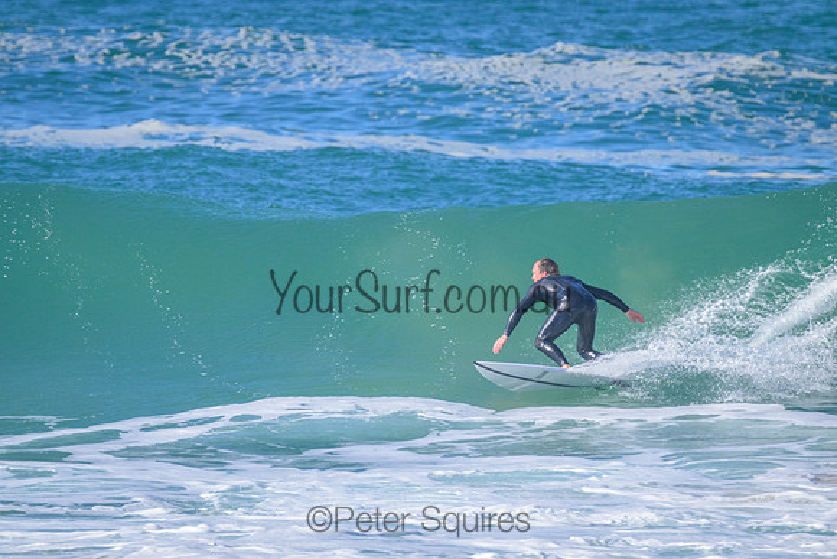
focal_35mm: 800
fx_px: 18603
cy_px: 280
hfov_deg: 2.6
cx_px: 418
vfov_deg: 1.7
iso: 2000
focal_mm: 800
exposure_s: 1/2000
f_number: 11
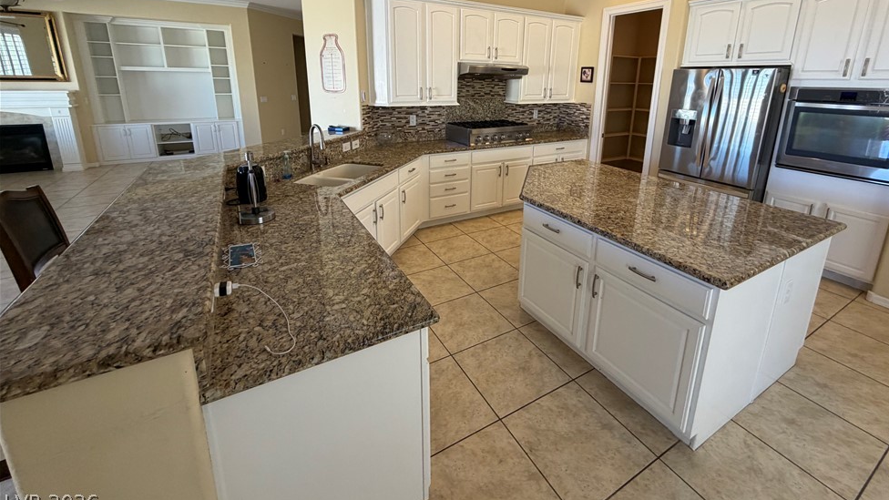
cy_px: 168
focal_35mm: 16
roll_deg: -0.7
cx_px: 465
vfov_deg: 65.4
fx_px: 377
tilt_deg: -12.5
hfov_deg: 99.3
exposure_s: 1/121
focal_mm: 2.22
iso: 200
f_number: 2.2
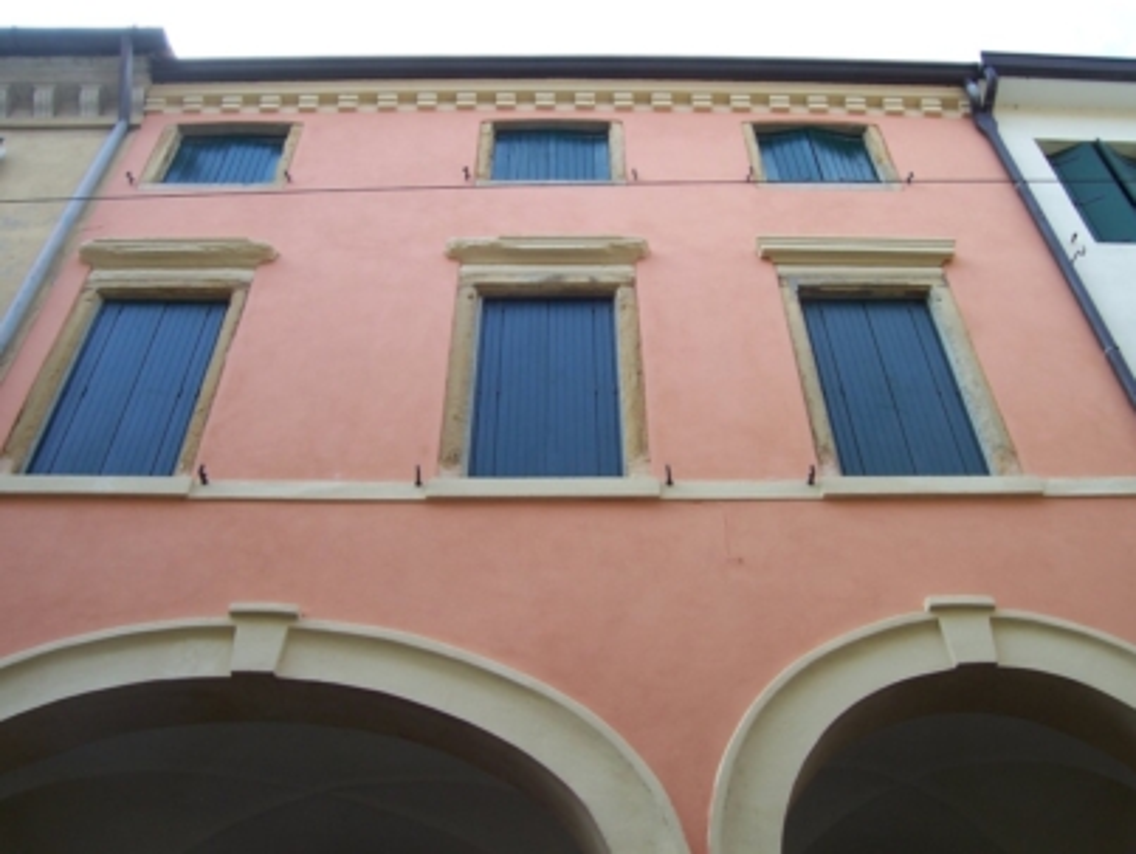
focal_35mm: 34
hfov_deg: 53.9
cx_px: 568
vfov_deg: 41.9
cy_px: 427
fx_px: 1117
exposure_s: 1/125
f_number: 5.6
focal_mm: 5.6
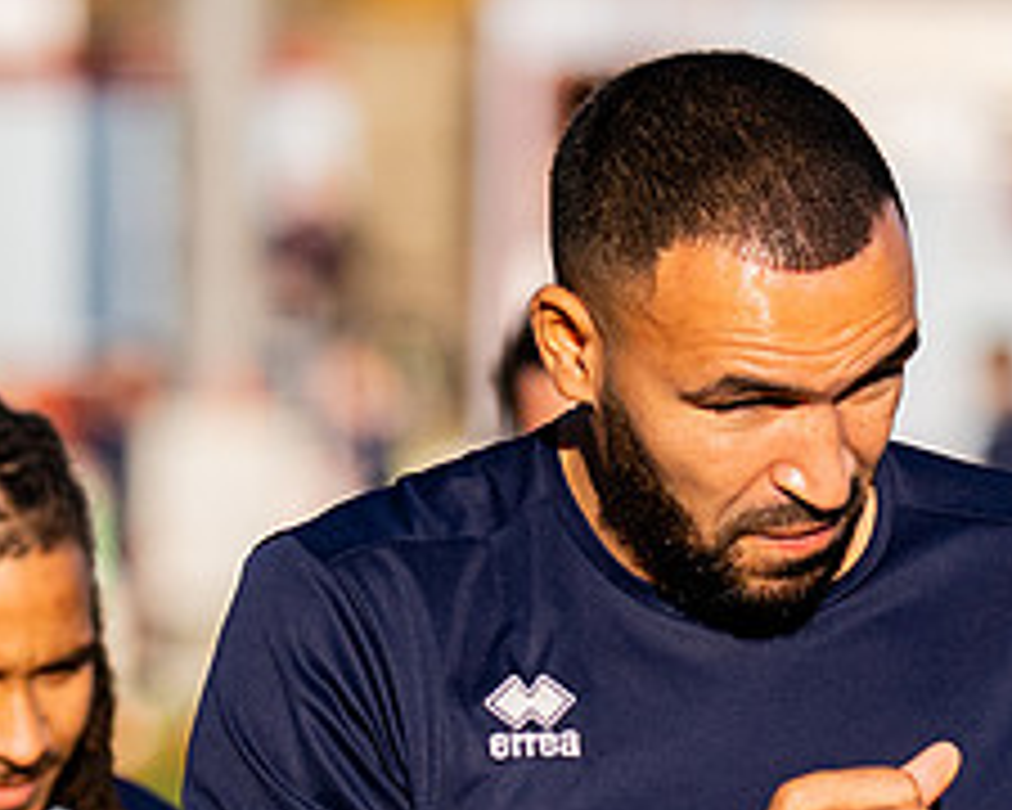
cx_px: 889
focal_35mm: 679
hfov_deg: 2.8
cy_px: 770
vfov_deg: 2.3
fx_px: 20337
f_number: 2.8
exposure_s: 1/8000
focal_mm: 135
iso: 400
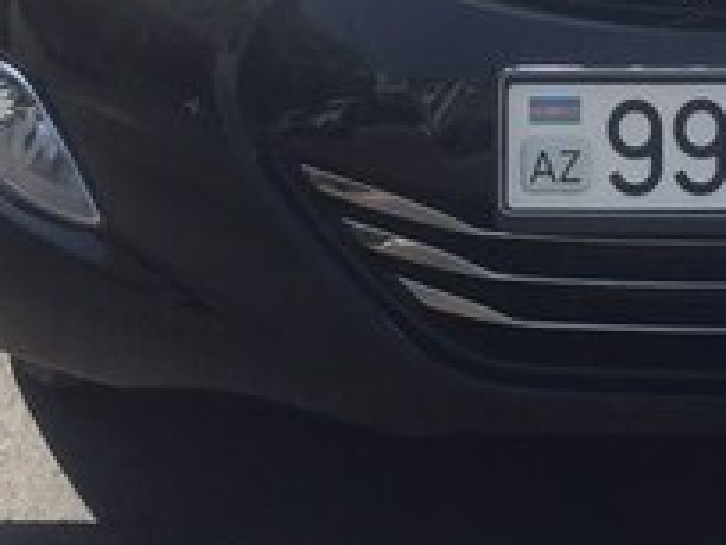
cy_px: -294
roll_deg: -1.9
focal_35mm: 94
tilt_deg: -2.5
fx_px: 1971
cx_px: 719
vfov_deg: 14.6
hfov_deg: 20.2
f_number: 2.2
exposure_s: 1/1130
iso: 32
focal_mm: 4.15
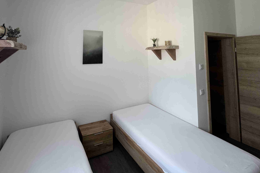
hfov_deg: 83.9
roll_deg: +0.2
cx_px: 122
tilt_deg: +4.2
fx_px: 144
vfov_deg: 58.7
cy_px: 43
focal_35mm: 20
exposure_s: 1/99
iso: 250
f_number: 2.2
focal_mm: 2.22
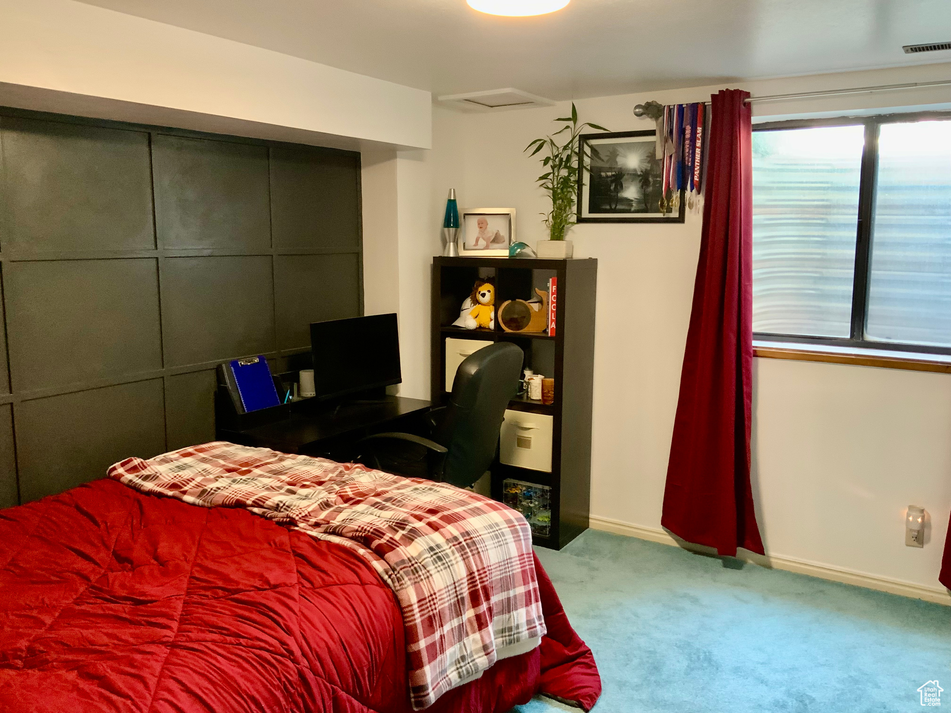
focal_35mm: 29
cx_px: 476
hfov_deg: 61.7
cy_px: 356
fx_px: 797
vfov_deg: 48.2
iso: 250
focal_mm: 3
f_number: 1.8
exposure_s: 1/40
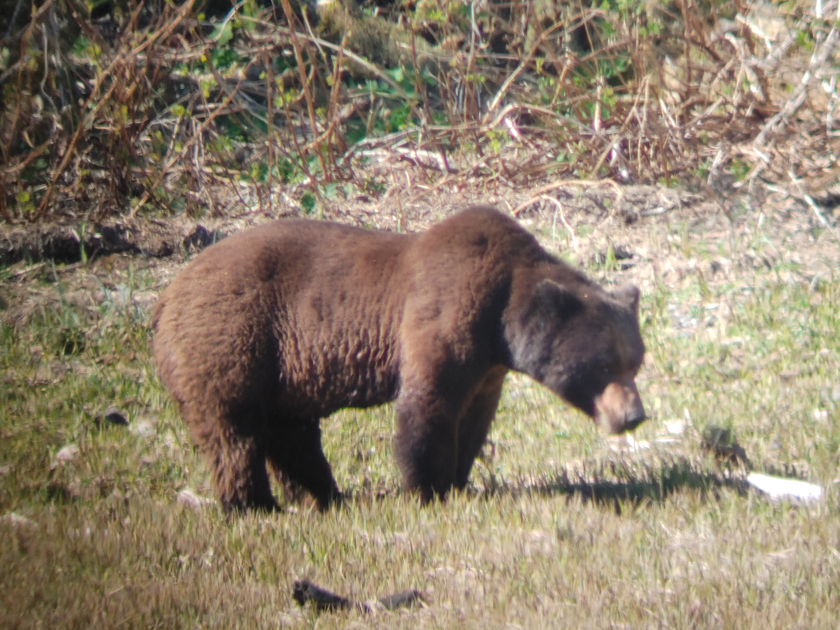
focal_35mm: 70
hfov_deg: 27.8
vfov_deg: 21.0
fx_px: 1699
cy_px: 315
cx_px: 420
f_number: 1.8
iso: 50
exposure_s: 1/75
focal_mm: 5.58
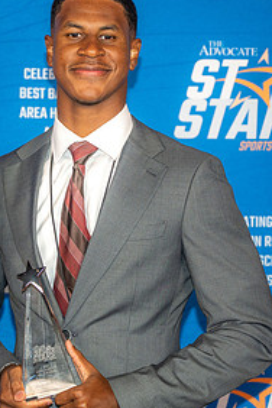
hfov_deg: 10.1
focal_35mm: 136
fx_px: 1541
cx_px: 91
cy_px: 224
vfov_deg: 15.1
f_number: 3.2
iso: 320
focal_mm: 66
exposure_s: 1/160
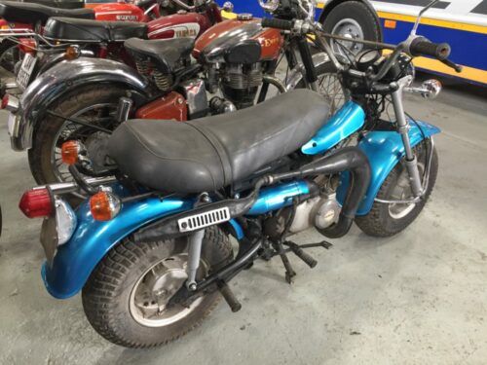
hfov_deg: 61.7
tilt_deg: -28.3
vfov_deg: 48.2
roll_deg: -3.0
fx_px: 408
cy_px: 182
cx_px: 244
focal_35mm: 29
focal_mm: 4.15
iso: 160
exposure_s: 1/33
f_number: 2.2
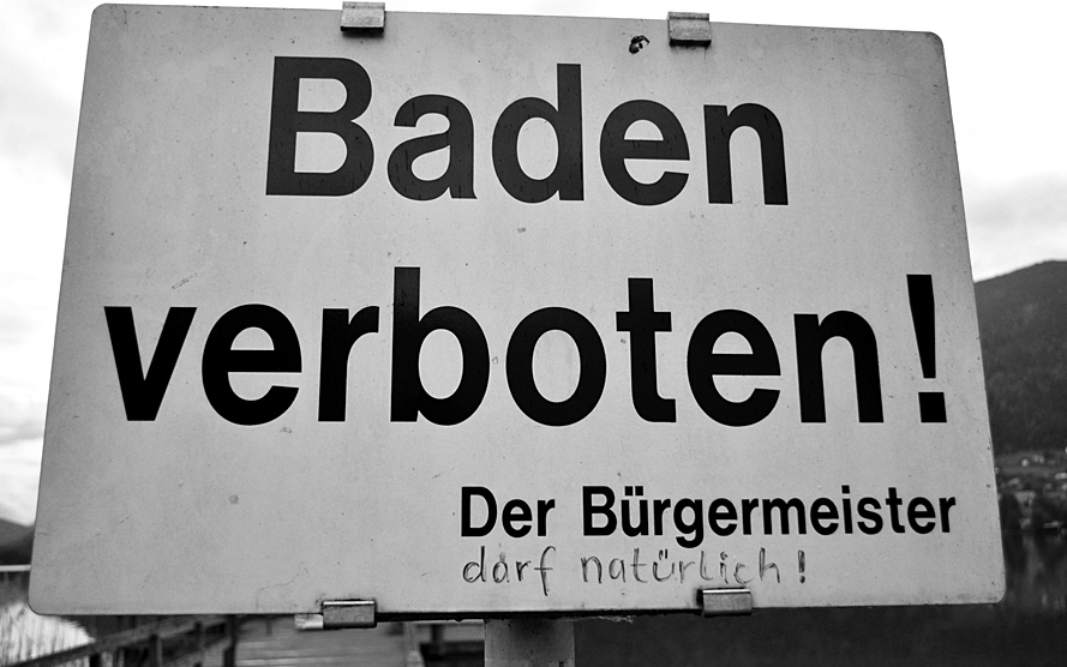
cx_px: 528
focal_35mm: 34
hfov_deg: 56.7
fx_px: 989
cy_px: 313
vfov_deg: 37.3
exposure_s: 1/160
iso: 200
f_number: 4
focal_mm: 22
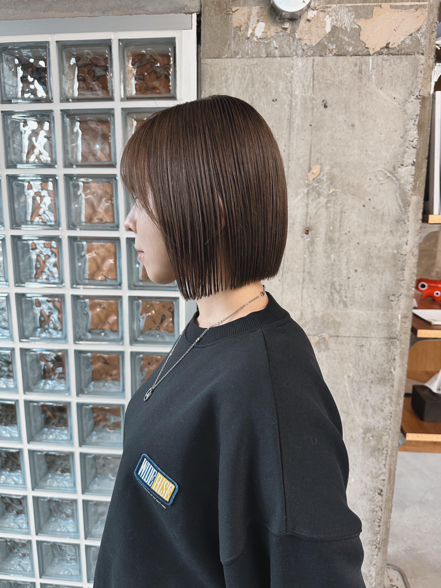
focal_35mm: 25
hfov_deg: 54.9
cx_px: 213
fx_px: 425
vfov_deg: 69.4
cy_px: 291
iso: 160
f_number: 1.78
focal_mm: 6.86
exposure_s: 1/60
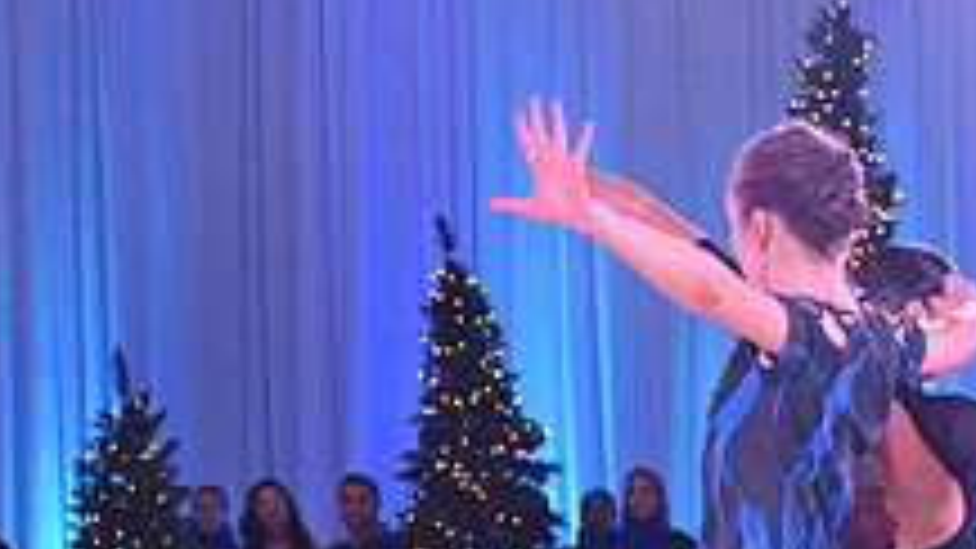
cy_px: 709
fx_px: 5952
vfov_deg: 5.3
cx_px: 1075
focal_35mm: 230
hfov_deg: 9.3
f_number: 5
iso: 4500
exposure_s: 1/400
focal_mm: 82
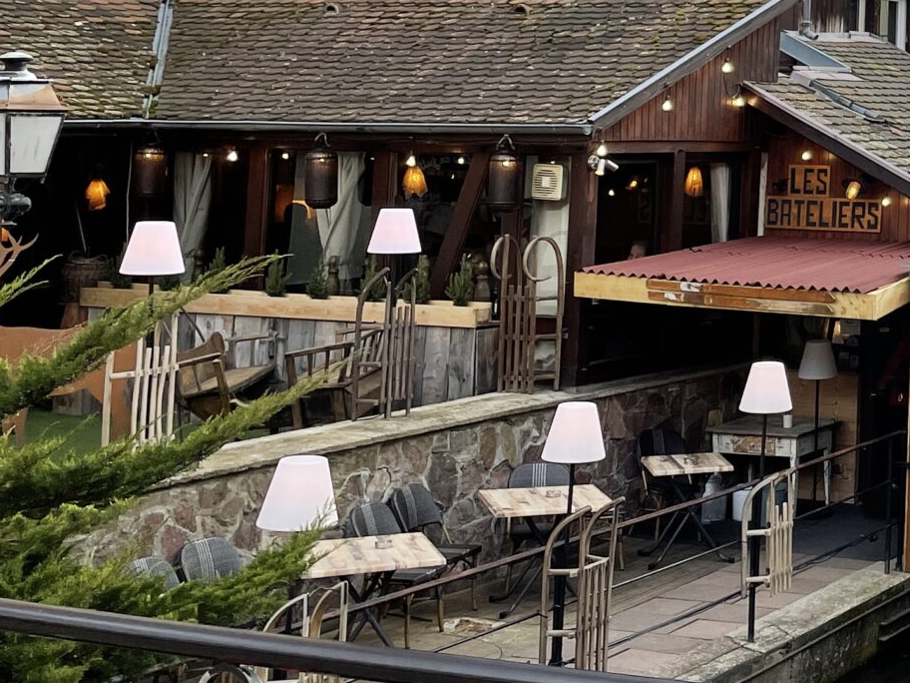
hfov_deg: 23.0
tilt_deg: +3.0
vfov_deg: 19.6
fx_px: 1919
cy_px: 20
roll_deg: -2.2
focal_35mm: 73
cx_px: 1256
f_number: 1.6
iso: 32
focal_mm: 4.2
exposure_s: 1/1473
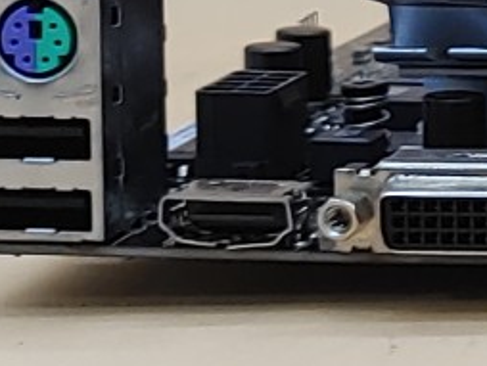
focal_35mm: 232
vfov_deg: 6.4
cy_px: -15
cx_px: 1250
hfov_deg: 7.8
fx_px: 3267
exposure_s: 1/167
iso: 50
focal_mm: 4.36
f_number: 1.8
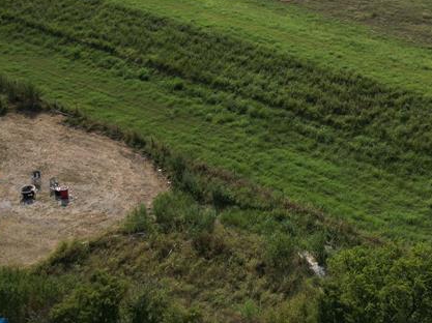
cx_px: 240
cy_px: 42
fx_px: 736
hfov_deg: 32.7
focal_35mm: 59
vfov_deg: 24.2
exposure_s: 1/4000
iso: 110
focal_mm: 6.72
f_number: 1.7
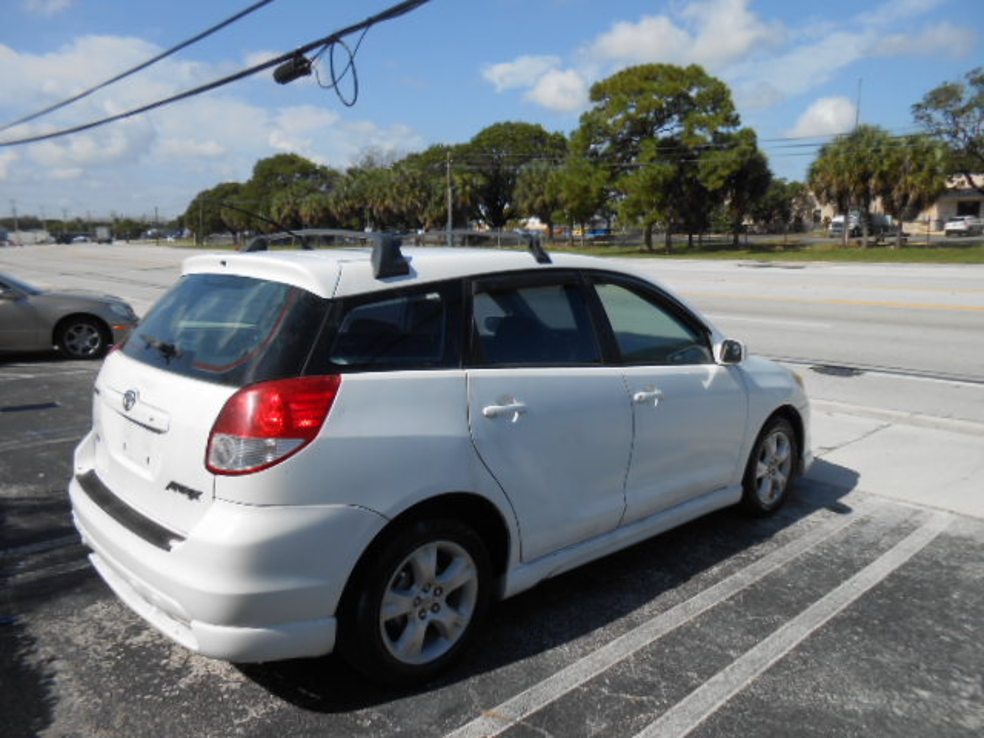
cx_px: 492
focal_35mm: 26
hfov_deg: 67.3
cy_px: 369
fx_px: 739
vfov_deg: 53.1
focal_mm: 4.6
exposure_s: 1/1250
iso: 80
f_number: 3.5
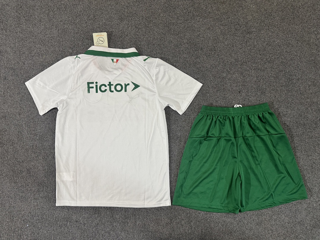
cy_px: 120
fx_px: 222
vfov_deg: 56.8
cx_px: 160
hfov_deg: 71.6
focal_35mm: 24
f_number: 1.78
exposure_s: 1/50
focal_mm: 6.76
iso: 250
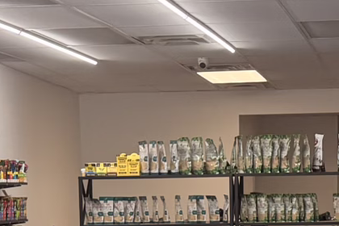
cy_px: 374
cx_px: 210
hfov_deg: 13.5
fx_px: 1431
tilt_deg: -7.9
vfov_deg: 8.7
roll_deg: +2.0
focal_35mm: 152
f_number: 1.78
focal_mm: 6.76
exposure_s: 1/214
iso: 160
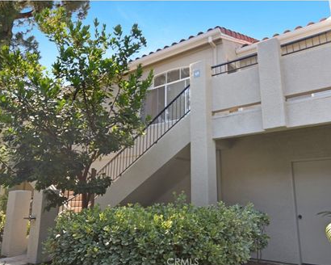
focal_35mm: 24
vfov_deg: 58.8
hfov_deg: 70.0
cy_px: 133
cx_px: 185
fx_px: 235
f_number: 2.8
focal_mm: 14
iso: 100
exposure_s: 1/30
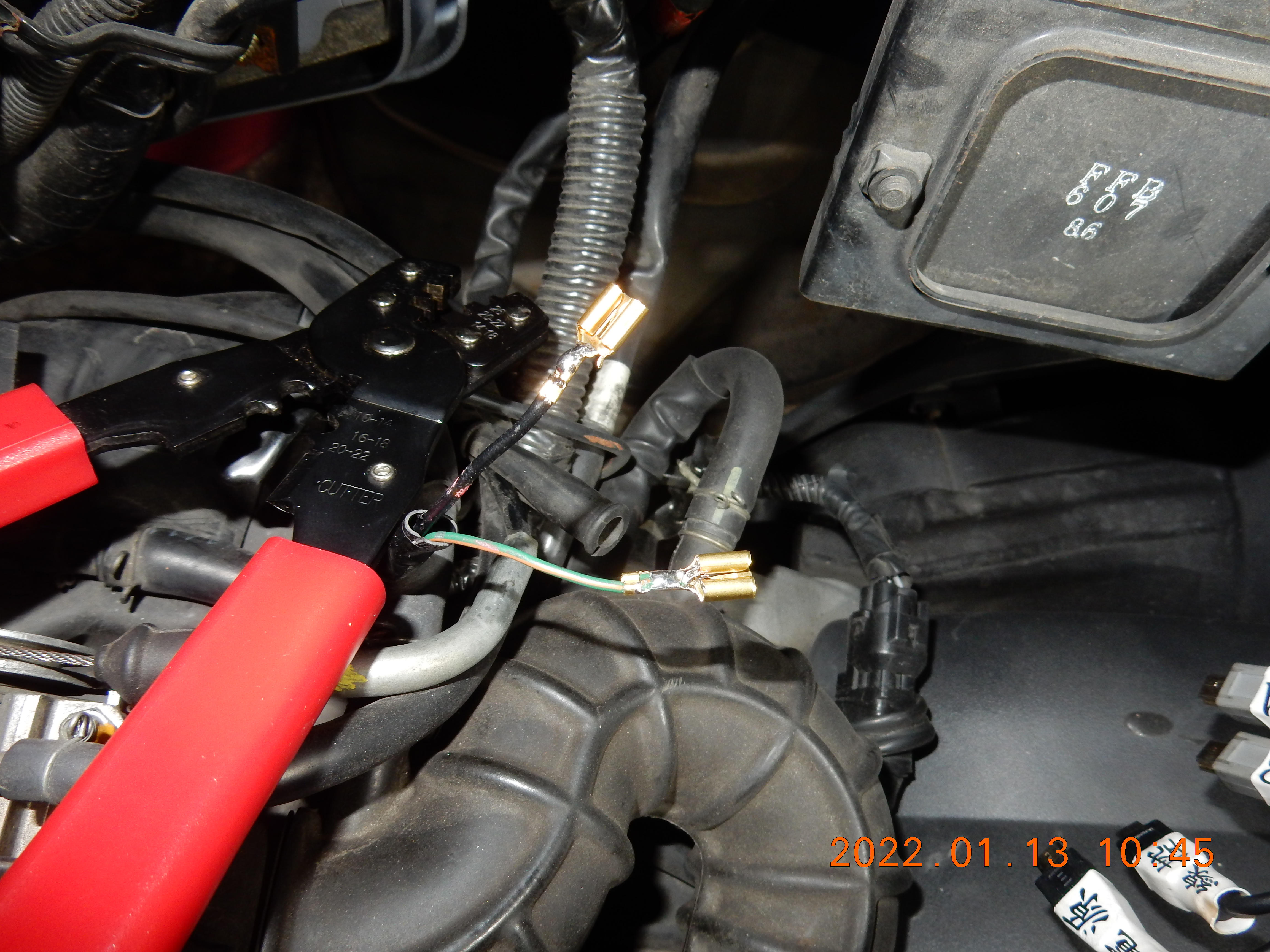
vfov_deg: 54.9
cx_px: 635
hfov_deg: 69.4
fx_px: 917
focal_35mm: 25
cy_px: 476
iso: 200
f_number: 3.7
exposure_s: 1/30
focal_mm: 4.5
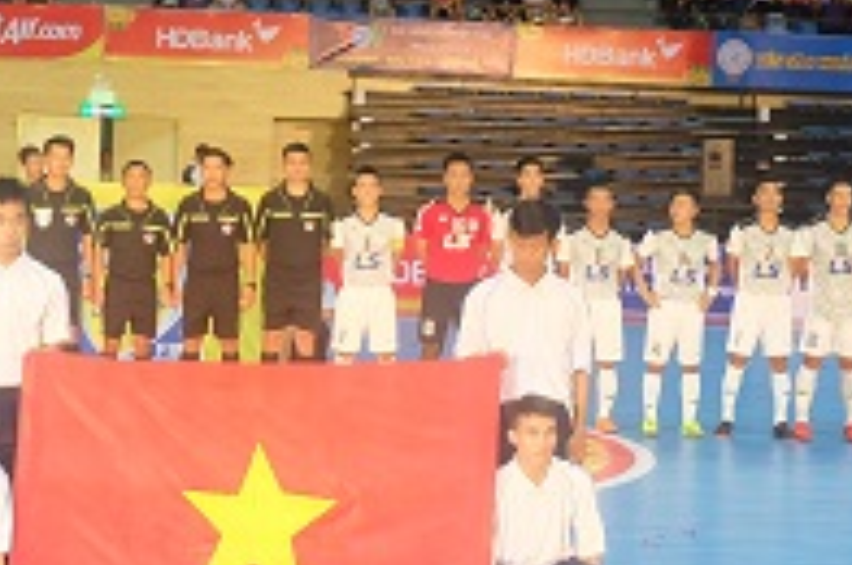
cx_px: 222
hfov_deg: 20.9
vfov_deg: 14.0
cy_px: 189
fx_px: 2292
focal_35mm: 97
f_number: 4.5
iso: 1000
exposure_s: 1/70
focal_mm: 25.6
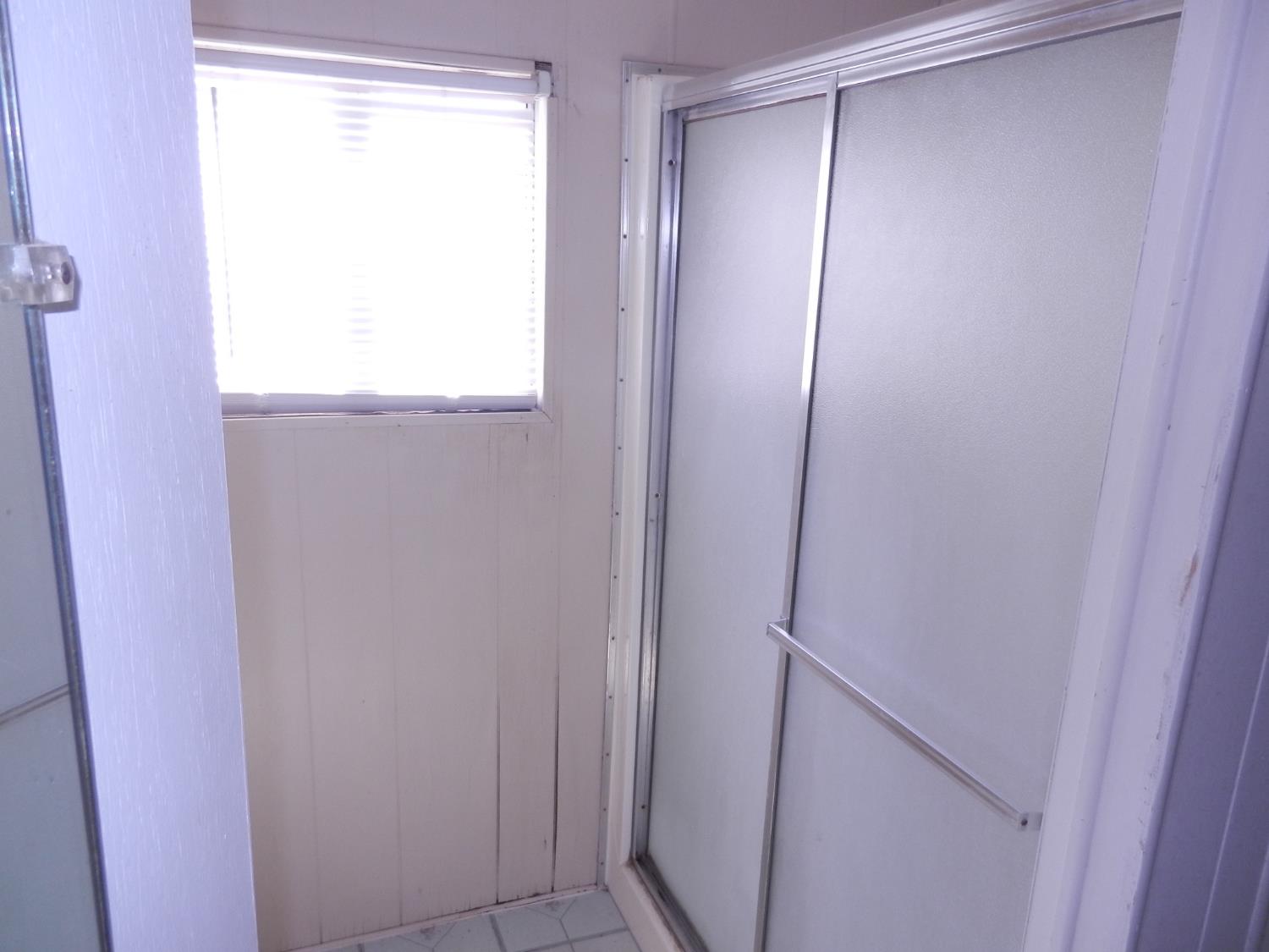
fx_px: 916
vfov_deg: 54.9
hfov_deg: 69.4
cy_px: 476
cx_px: 634
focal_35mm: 25
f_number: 3.5
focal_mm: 4.5
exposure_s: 1/100
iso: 160
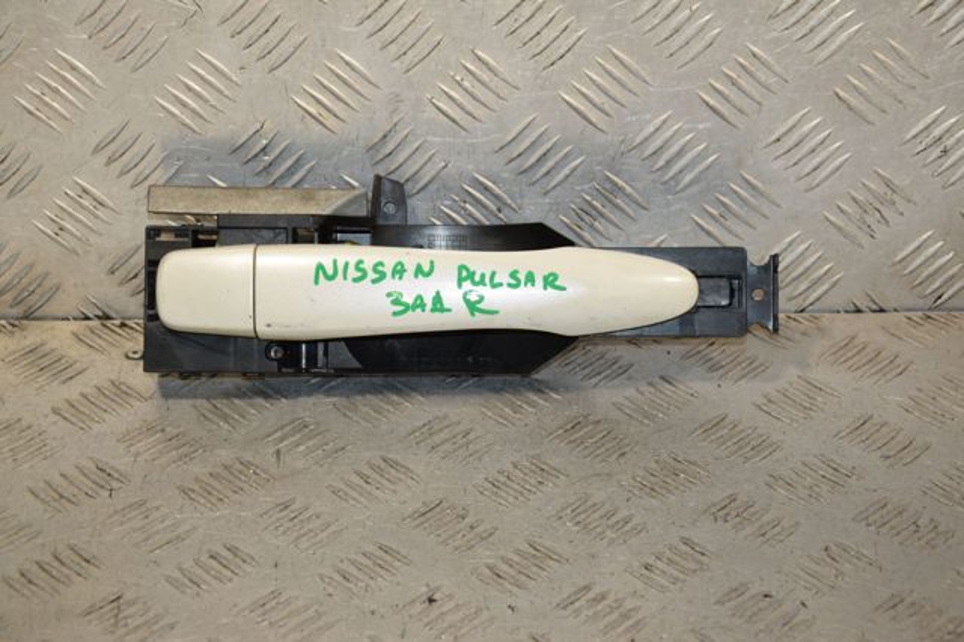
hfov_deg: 21.9
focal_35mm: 93
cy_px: 321
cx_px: 482
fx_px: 2489
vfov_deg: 14.7
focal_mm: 62
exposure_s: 1/200
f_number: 7.1
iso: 800
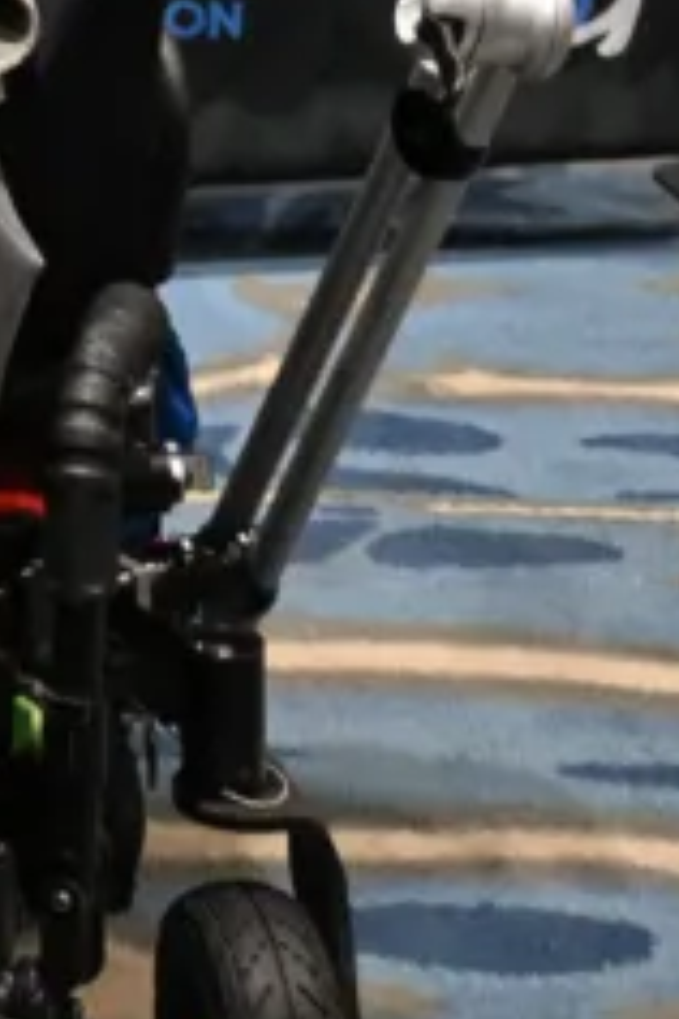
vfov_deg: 12.7
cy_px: -748
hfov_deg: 8.7
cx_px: -651
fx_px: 4220
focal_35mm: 149
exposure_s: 1/20
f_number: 4.2
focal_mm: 23
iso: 720
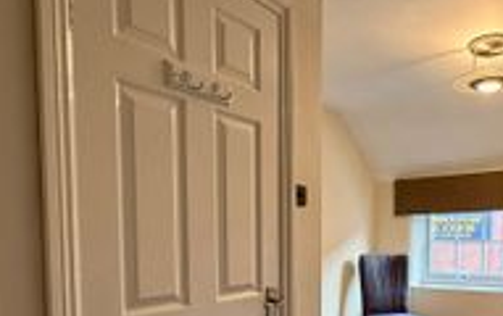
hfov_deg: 58.4
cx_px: 369
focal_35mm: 31
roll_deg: -0.4
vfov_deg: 39.1
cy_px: 255
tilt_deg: -2.9
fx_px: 426
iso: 160
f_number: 2.2
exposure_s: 1/100
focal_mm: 2.22
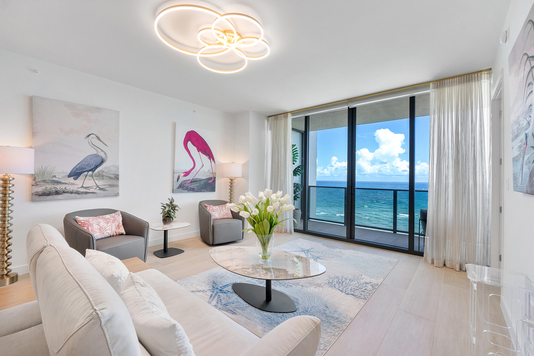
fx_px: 222
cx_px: 267
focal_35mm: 15
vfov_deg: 77.3
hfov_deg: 100.4
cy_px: 178
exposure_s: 1/60
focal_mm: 10
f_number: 8
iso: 800
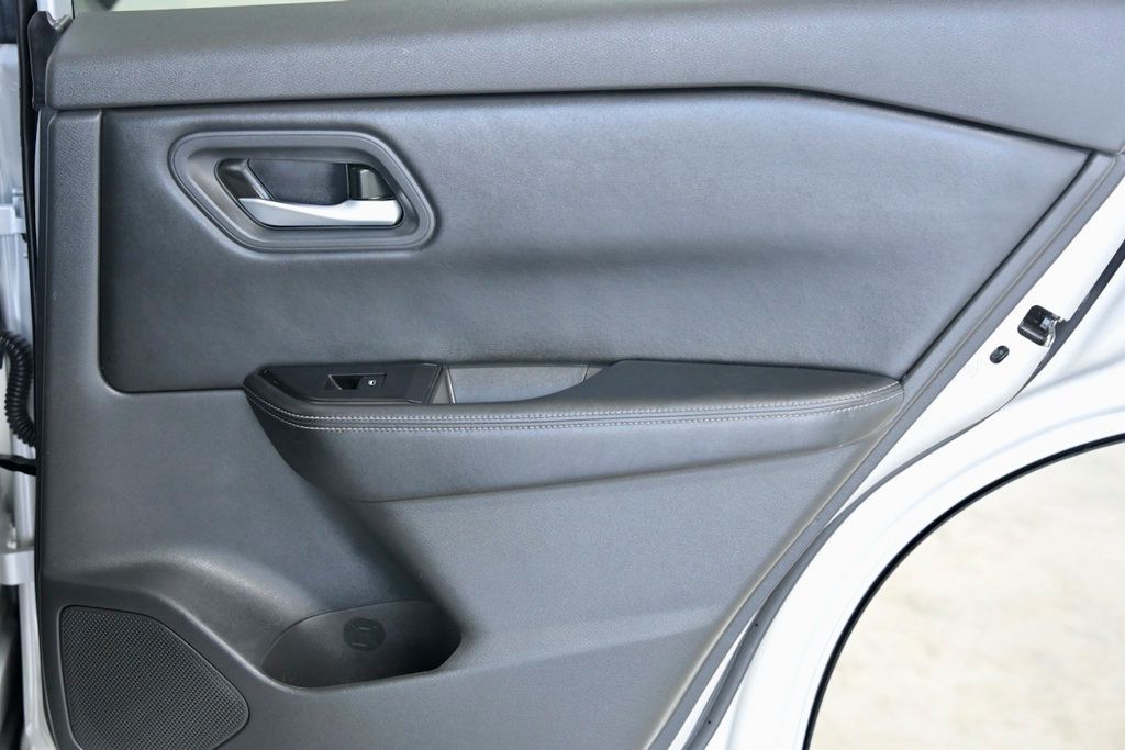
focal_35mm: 60
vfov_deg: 22.6
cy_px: 375
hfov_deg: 33.4
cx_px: 562
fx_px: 1875
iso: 2000
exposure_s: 1/250
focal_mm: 60
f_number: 4
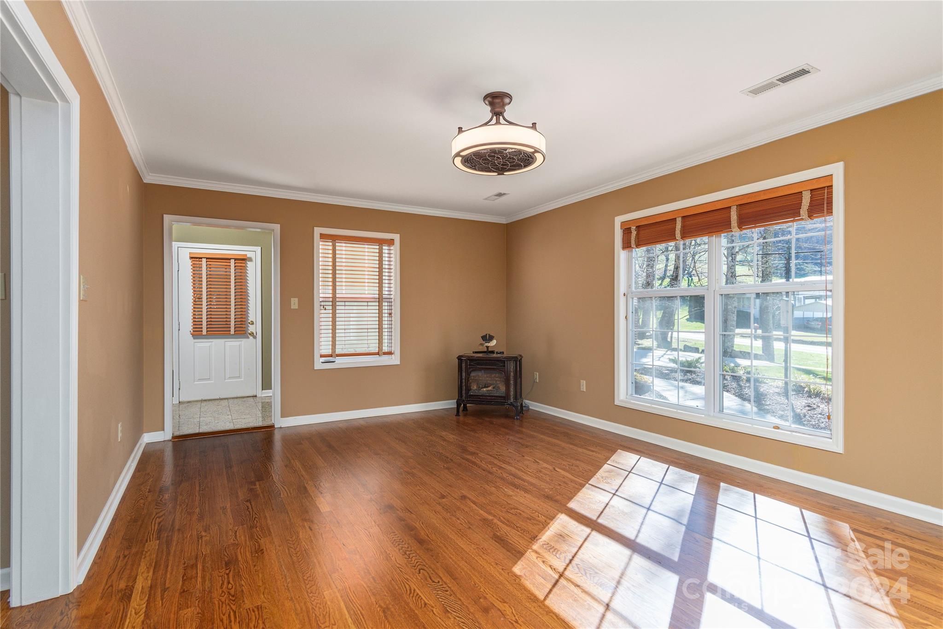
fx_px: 445
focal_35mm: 17
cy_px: 314
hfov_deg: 93.3
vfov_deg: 70.5
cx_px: 472
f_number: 7.1
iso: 320
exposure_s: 1/125
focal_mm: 17
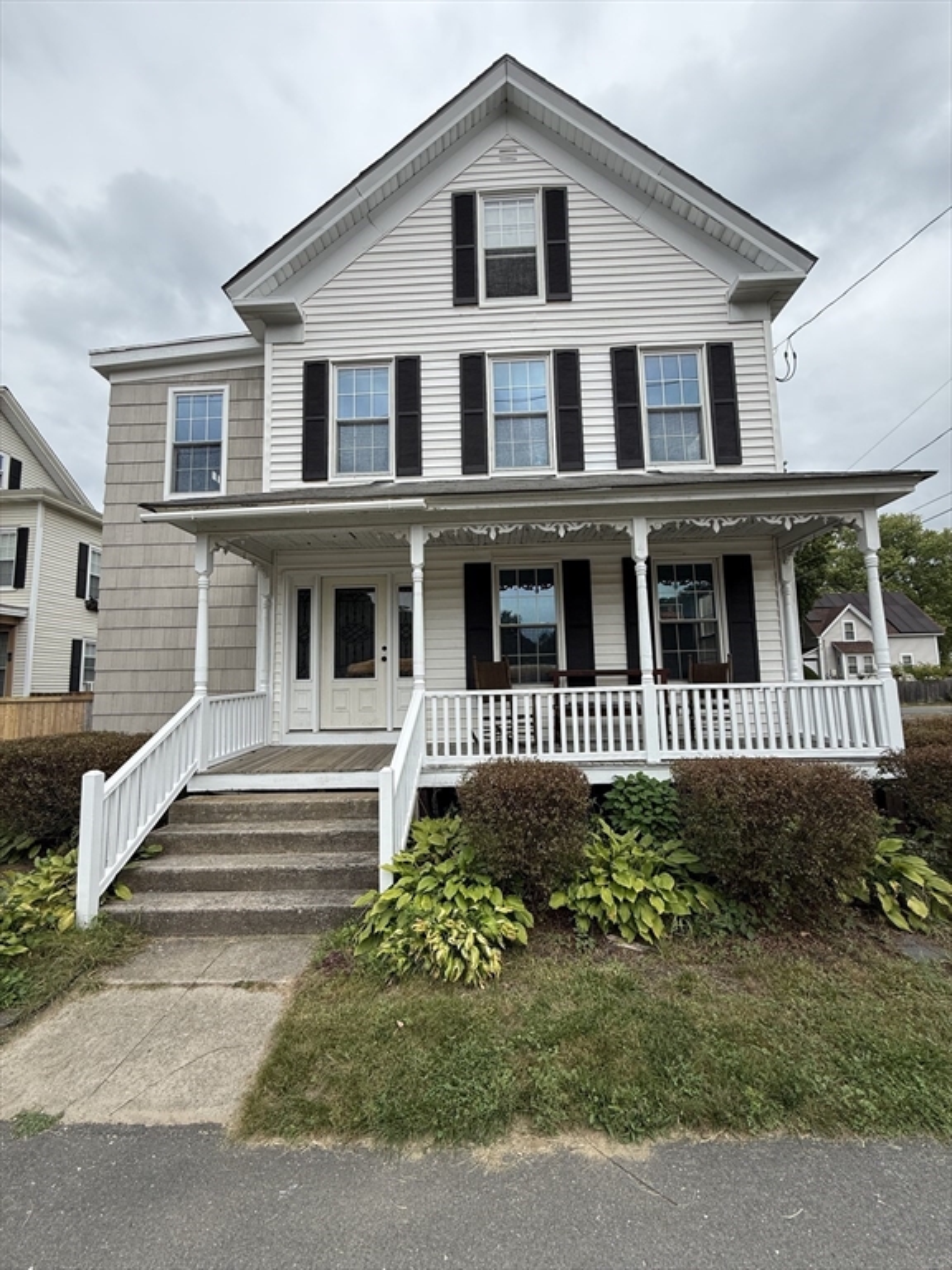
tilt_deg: +5.6
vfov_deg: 102.1
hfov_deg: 85.7
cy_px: 635
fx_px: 513
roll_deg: +0.7
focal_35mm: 14
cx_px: 476
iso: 50
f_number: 2.2
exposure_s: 1/531
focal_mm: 2.22
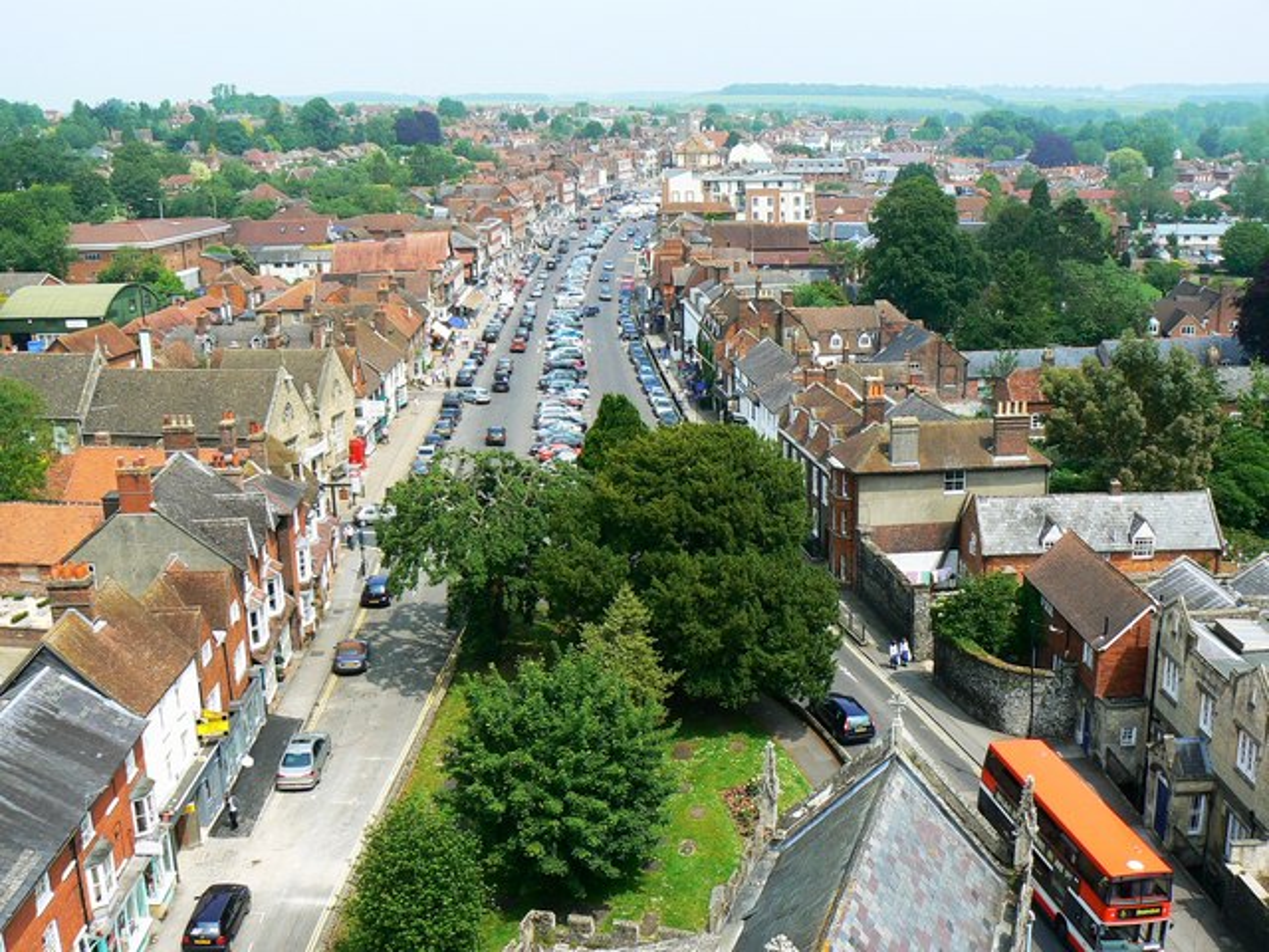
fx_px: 1320
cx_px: 634
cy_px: 476
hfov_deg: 51.4
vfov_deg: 39.7
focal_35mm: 36
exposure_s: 1/400
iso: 80
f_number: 5.6
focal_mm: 6
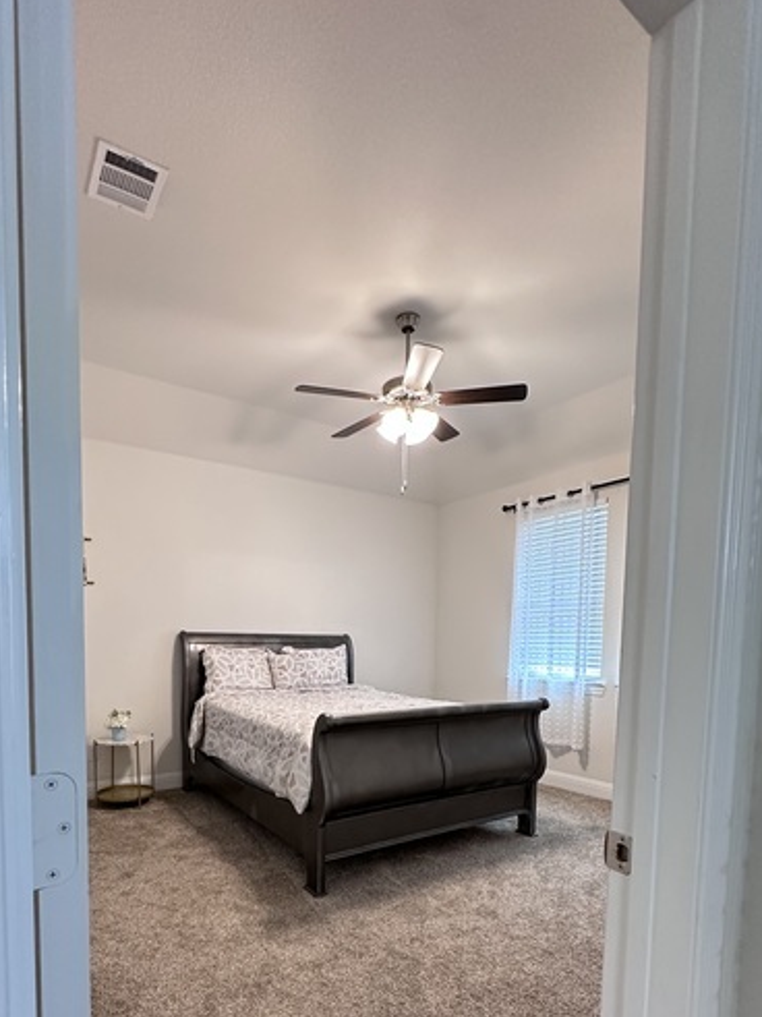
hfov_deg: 68.5
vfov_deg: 81.7
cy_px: 680
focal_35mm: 19
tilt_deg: -3.3
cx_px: 342
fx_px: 558
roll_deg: -1.6
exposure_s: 1/60
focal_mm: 2.22
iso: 400
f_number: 2.2
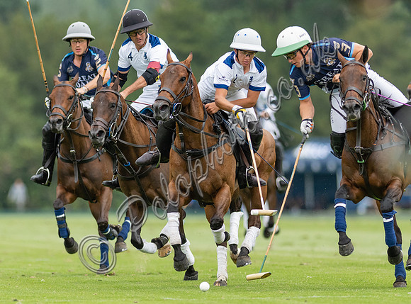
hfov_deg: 3.4
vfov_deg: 2.5
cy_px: 161
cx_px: 243
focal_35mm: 588
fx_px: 6948
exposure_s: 1/3200
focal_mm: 300
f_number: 2.8
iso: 640
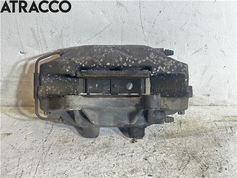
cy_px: 89
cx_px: 118
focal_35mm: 48
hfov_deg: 39.7
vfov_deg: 30.3
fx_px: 329
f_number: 1.78
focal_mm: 6.86
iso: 160
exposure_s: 1/50
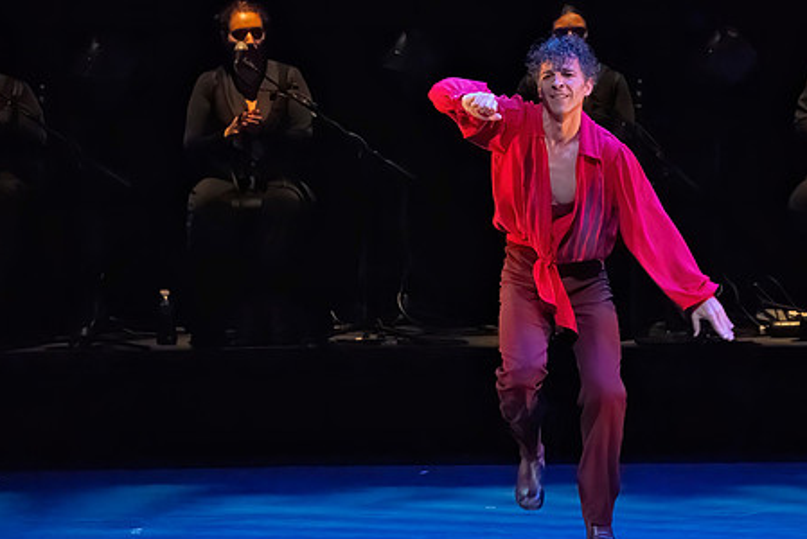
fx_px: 11462
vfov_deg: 2.7
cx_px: 432
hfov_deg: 4.0
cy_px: 209
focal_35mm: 511
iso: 20000
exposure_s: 1/400
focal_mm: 339
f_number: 8
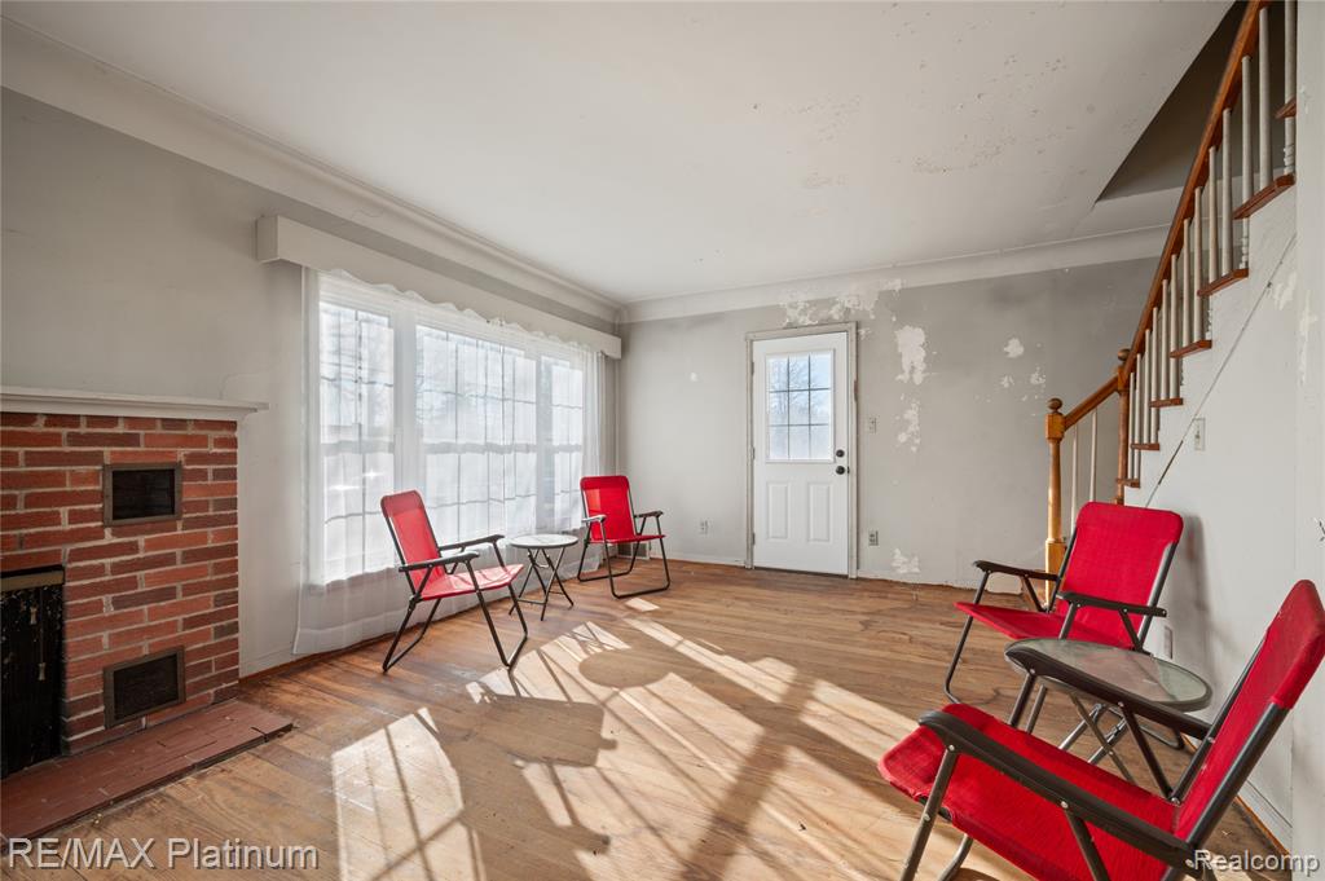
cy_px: 440
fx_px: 515
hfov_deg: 104.3
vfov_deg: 81.1
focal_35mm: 14
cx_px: 662
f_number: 11
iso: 100
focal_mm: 14
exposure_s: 1/6
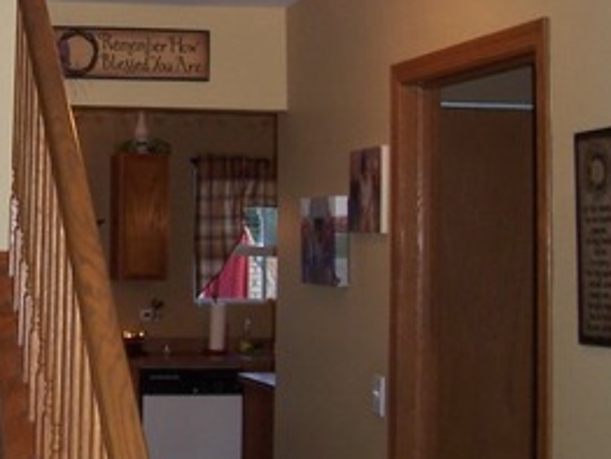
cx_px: -44
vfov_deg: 17.8
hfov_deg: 22.3
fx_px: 1466
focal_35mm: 83
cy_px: 156
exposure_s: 1/60
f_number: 2.7
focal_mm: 5.6
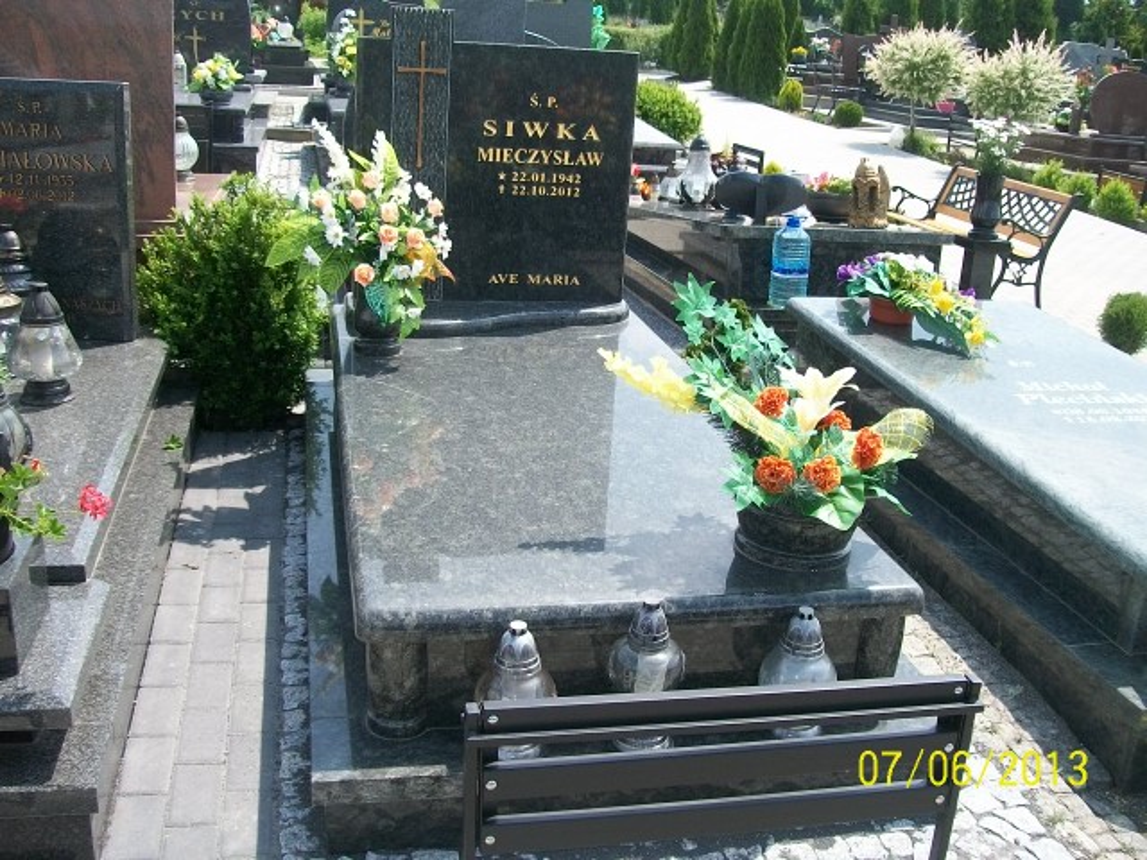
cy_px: 430
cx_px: 574
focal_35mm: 36
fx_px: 1193
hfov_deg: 51.4
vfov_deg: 39.7
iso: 80
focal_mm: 6
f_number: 2.7
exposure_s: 1/640
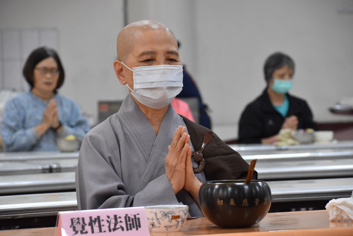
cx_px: 176
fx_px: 1544
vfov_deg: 8.7
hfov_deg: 13.0
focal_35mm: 158
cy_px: 118
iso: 1600
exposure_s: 1/100
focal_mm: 105
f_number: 5.6
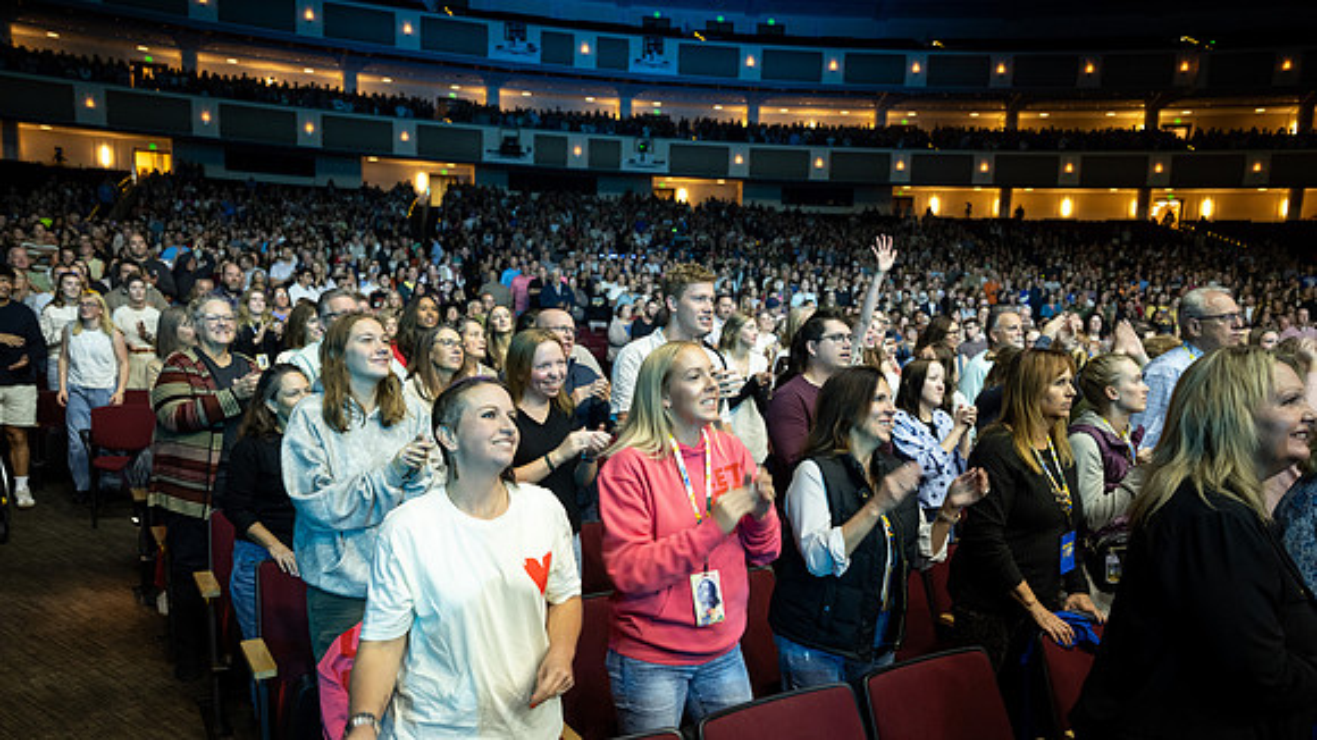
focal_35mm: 26
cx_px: 681
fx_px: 907
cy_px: 434
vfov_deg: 44.2
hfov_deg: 71.9
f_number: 2.8
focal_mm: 24
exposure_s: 1/60
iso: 1250
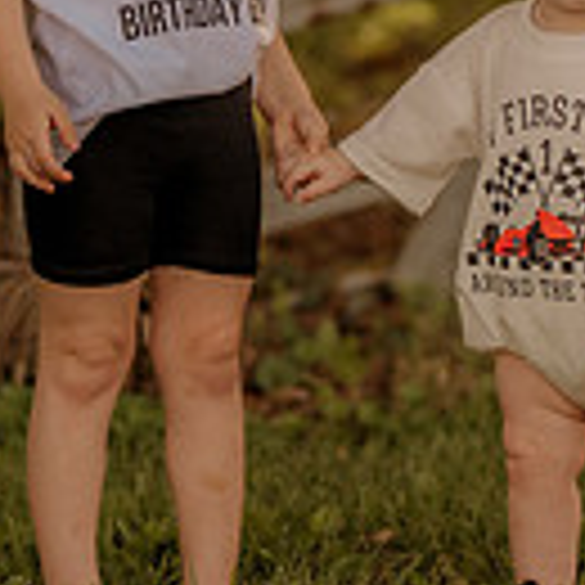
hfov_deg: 5.4
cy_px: 200
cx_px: 302
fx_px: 6176
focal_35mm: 323
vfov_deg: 5.4
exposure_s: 1/1250
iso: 250
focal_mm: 85
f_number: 2
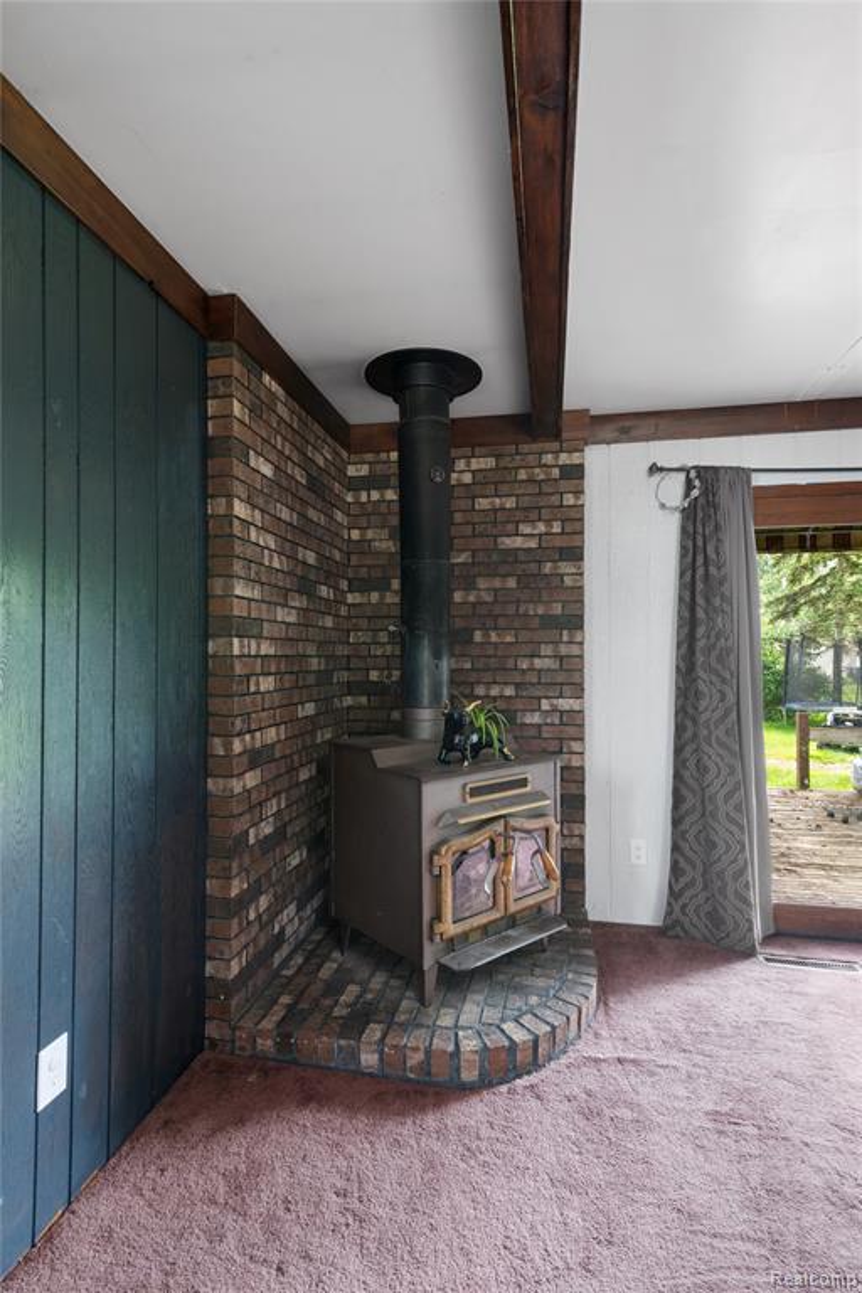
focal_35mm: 17
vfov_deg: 93.3
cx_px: 431
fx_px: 611
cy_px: 646
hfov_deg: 70.4
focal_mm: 17
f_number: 9
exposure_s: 1/5
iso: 400
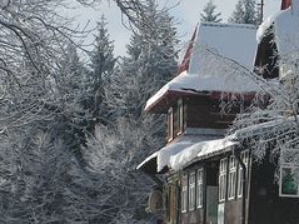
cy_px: 135
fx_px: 1416
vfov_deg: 9.0
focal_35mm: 164
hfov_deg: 12.0
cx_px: 226
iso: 50
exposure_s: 1/800
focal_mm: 14.5
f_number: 3.3
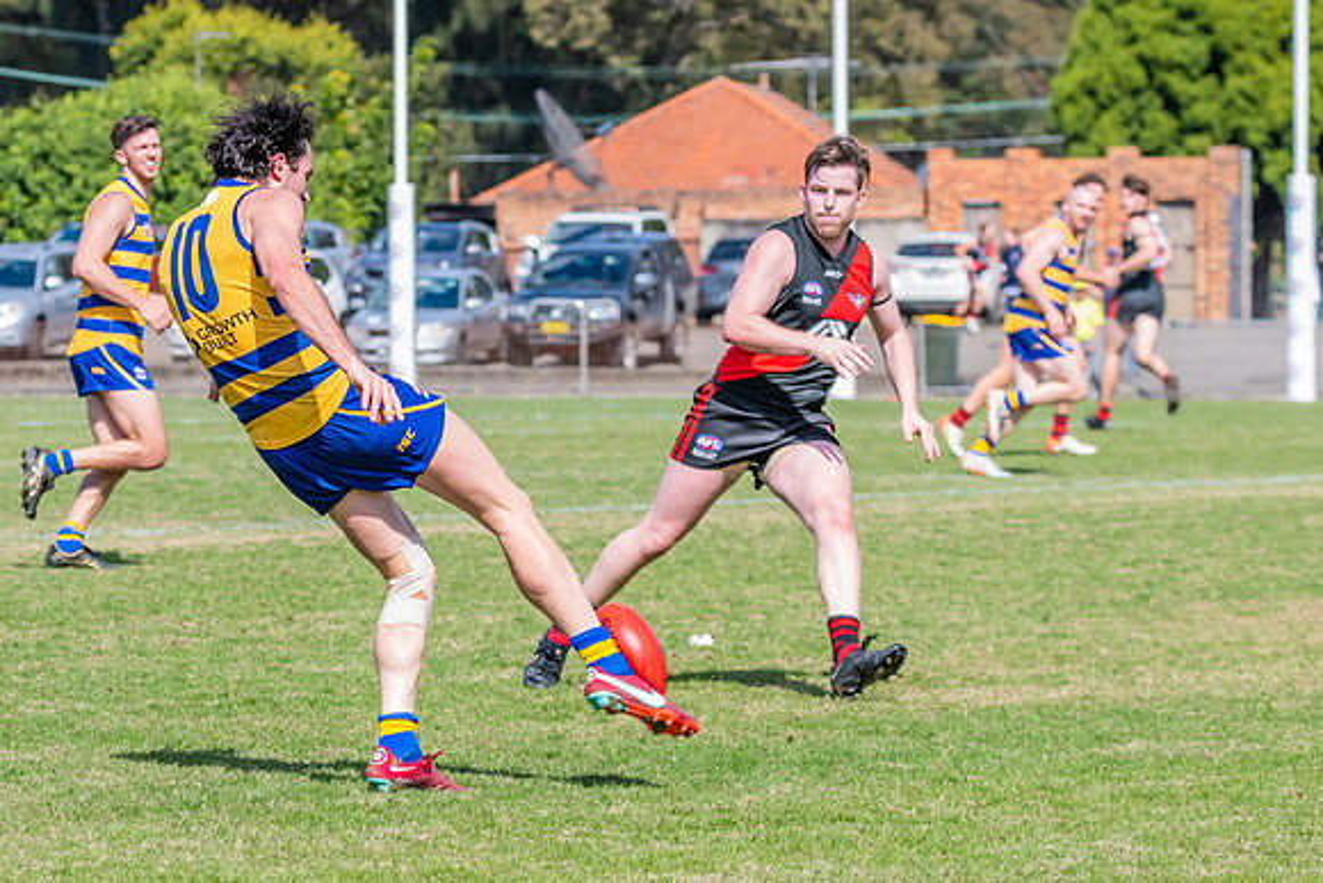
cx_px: 305
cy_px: 435
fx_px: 10659
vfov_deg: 4.7
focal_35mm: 290
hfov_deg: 7.1
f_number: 8
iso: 800
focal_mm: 170
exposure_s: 1/1600
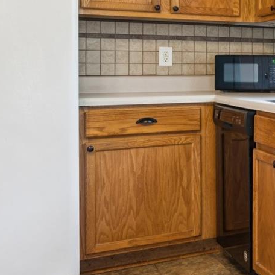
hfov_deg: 21.5
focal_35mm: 64
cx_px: 437
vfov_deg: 26.6
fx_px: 576
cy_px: 77
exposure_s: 1
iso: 200
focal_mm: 16.8
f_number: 13
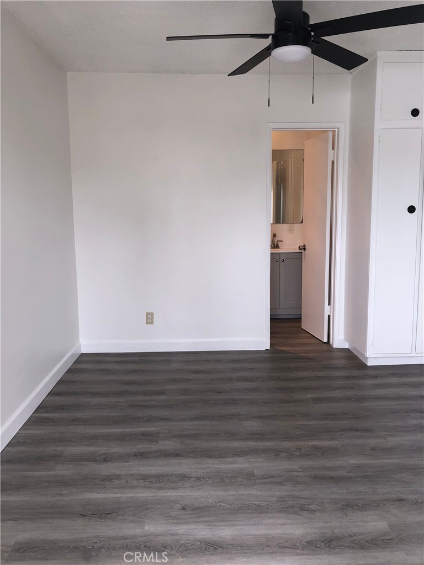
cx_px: 212
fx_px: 457
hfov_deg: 49.7
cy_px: 282
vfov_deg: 63.4
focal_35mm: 28
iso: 32
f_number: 1.8
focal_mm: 4
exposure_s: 1/120
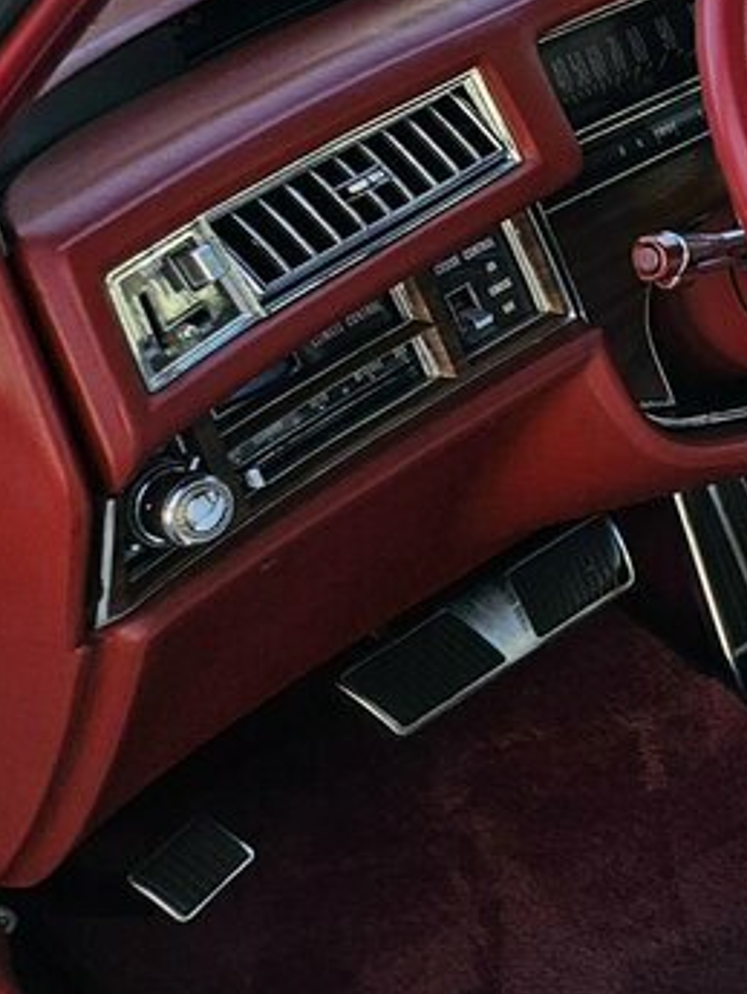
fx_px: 2300
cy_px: 285
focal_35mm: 80
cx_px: 1667
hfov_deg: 14.1
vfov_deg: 24.2
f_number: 1.8
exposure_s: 1/180
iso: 40
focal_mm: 5.4
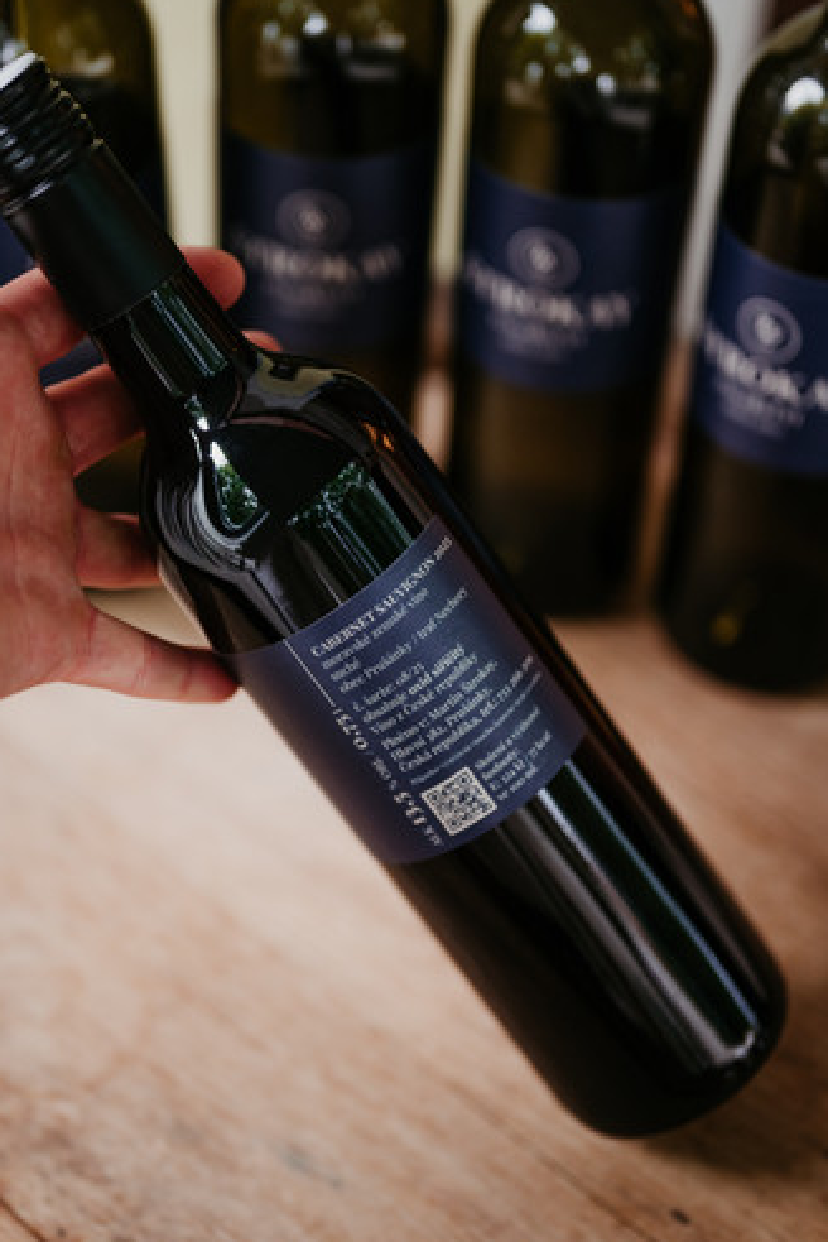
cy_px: 593
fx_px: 2242
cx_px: 366
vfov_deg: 31.0
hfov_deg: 20.9
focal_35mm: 65
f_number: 1.8
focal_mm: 50
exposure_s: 1/60
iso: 500
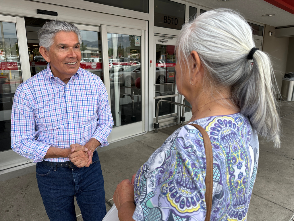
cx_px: 147
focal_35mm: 24
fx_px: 204
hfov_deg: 71.6
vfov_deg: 56.8
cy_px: 110
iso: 80
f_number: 1.8
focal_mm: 6.9
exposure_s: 1/1062
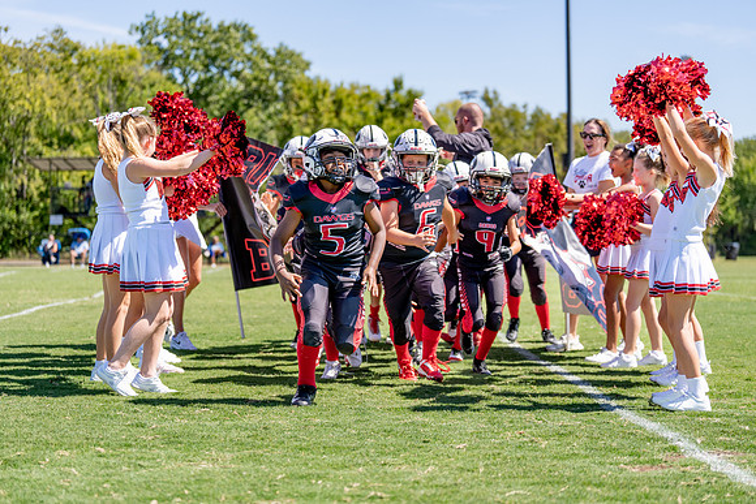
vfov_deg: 19.4
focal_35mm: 70
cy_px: 252
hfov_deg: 28.7
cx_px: 378
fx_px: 1478
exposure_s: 1/1250
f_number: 2.8
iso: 100
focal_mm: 70
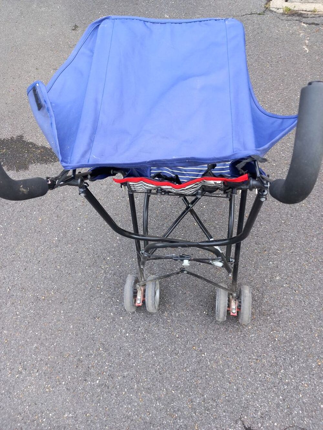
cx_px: 162
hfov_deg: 51.4
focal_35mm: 27
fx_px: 336
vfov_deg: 65.3
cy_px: 215
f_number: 1.8
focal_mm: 4
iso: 40
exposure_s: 1/100
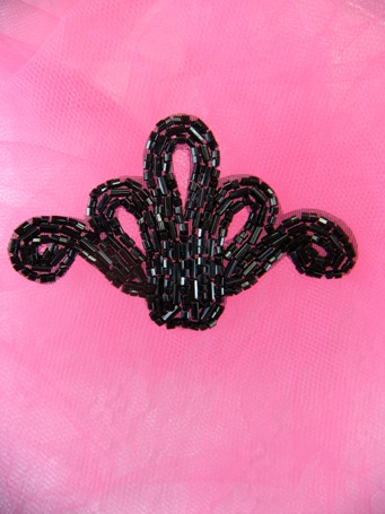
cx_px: 192
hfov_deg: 32.9
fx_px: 653
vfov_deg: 43.0
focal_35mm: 44
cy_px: 257
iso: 64
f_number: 4
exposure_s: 1/70.2
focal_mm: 7.4
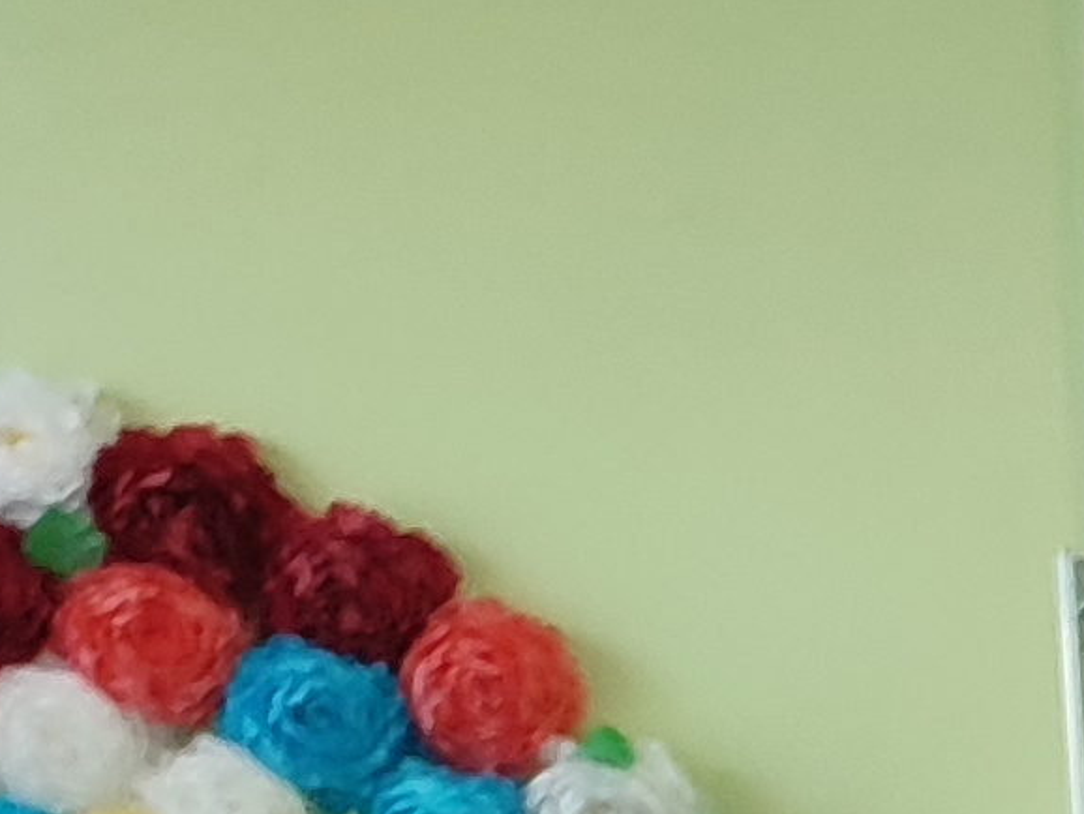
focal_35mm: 173
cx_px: 3573
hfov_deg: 8.7
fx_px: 5420
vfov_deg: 8.0
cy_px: 1906
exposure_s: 1/33
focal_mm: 6.04
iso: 303
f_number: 1.9
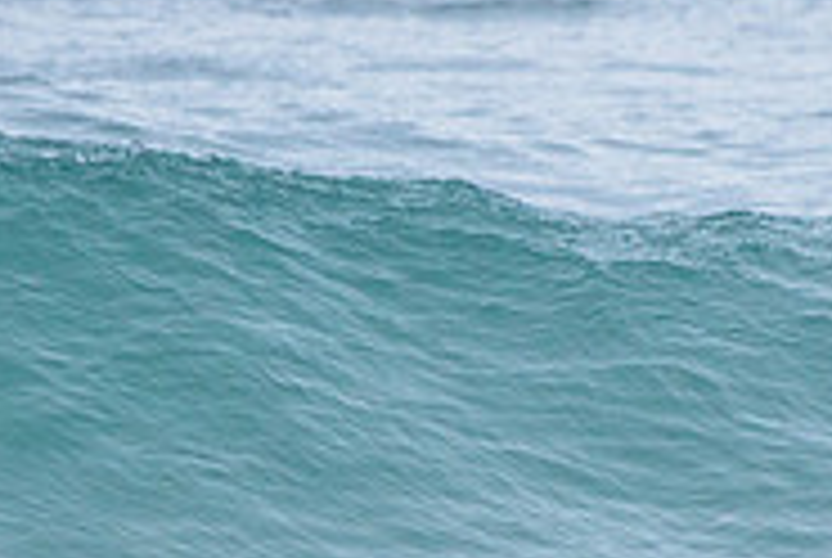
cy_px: 604
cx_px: -234
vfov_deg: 0.7
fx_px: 44351
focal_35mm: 1916
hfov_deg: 1.1
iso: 1400
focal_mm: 500
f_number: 5.6
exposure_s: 1/2000
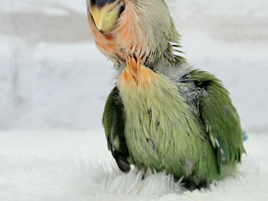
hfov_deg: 24.1
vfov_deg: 18.2
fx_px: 627
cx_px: 167
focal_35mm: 81
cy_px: 64
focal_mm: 5.96
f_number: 1.6
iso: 64
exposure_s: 1/100
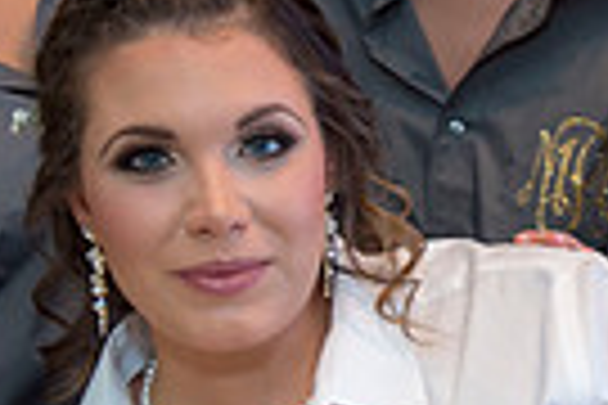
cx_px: 549
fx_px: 1891
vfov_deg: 12.2
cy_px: 220
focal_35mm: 112
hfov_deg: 18.0
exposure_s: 1/100
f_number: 2.8
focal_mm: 26
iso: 1250
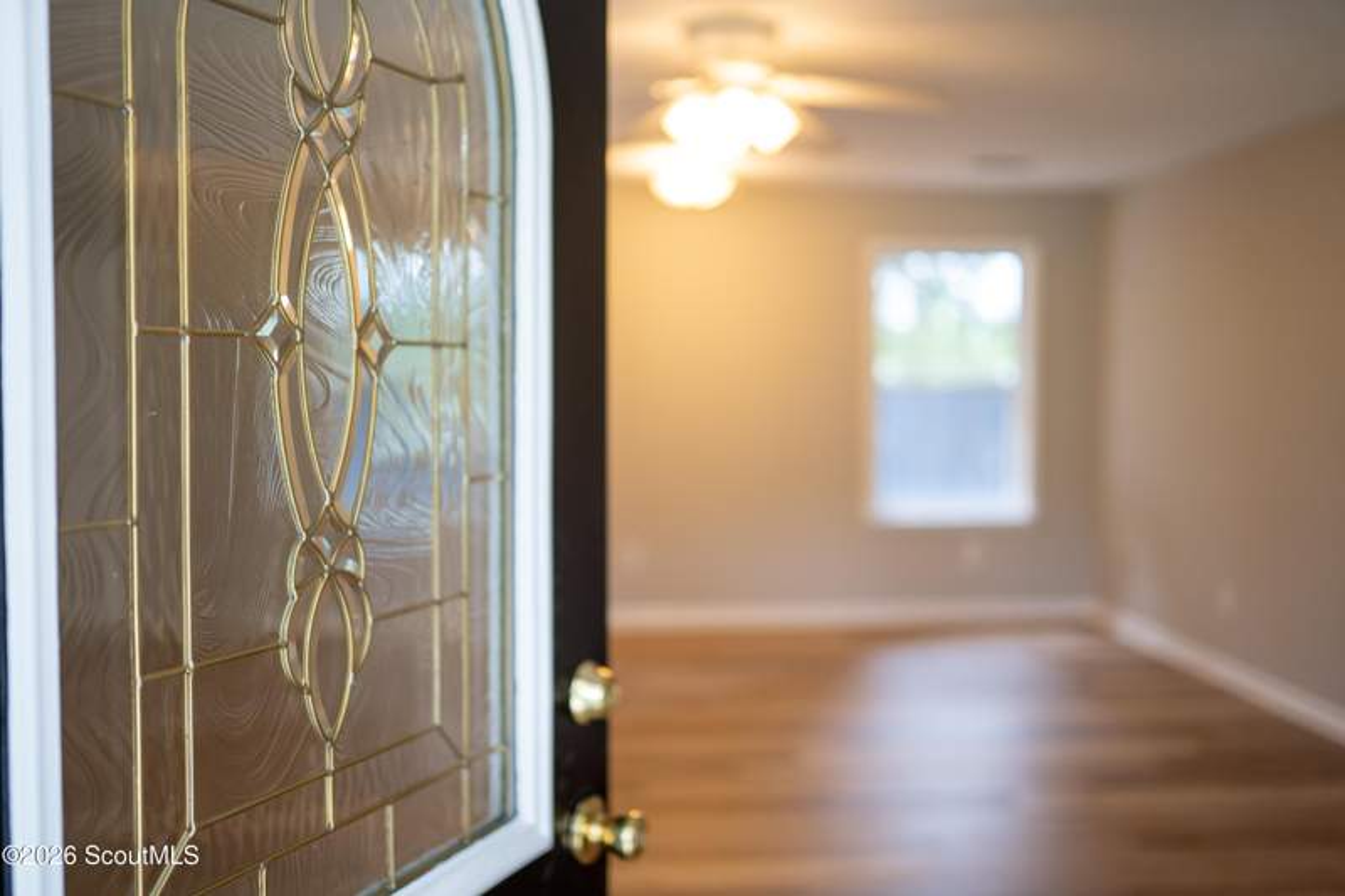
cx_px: 681
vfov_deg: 37.0
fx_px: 1338
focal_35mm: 36
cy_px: 448
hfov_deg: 53.4
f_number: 1.4
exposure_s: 1/640
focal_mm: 35
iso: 640
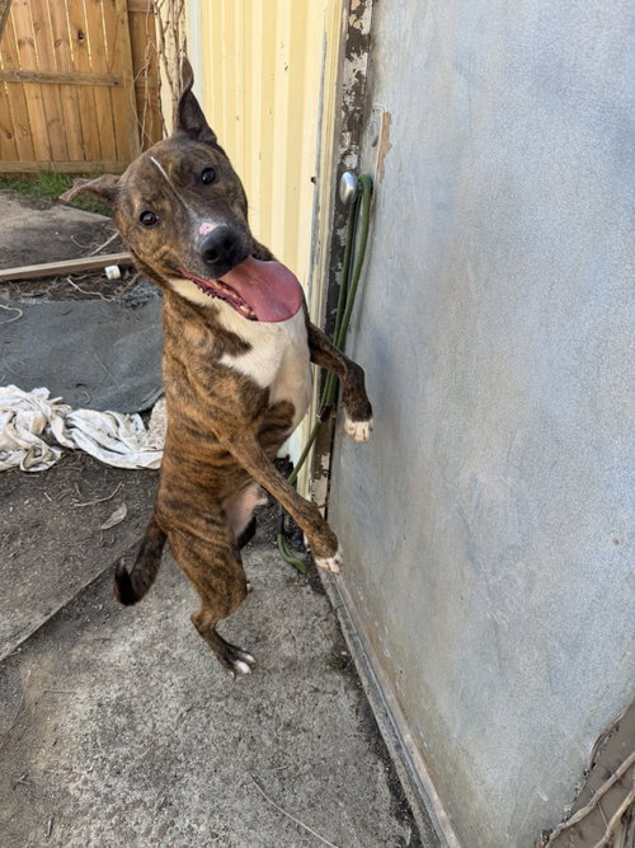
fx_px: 587
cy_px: 424
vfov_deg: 71.6
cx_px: 318
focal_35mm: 24
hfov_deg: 56.8
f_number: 1.78
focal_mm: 6.76
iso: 80
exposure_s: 1/501
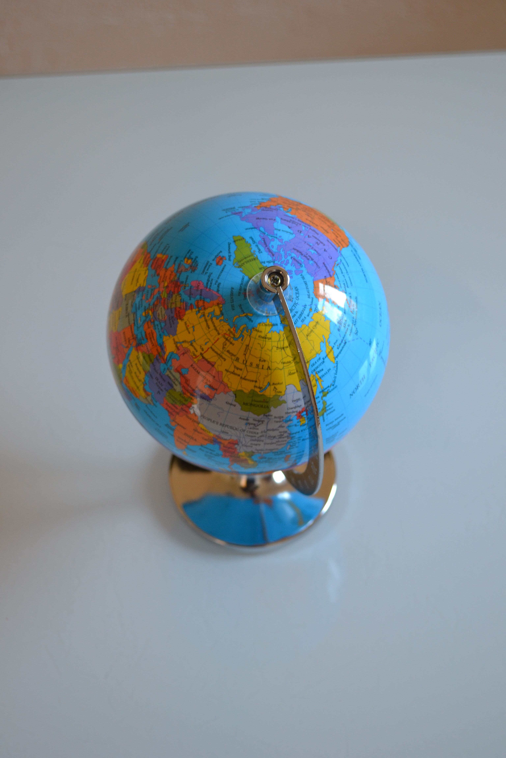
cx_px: 253
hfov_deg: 28.1
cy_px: 379
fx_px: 1012
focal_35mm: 48
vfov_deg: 41.1
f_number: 4.8
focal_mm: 32
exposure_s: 1/40
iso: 400
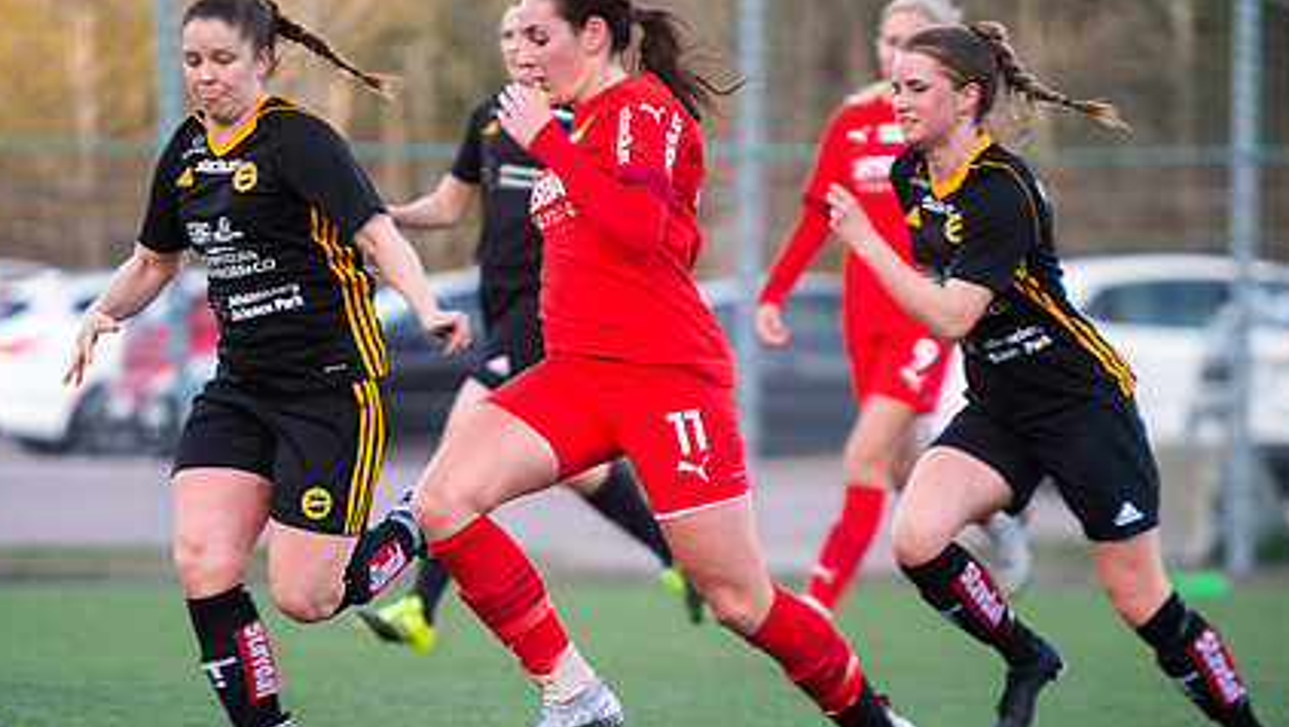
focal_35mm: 443
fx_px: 15151
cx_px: 556
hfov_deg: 4.9
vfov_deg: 2.7
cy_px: 513
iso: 1800
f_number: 4.5
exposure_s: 1/640
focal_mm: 280
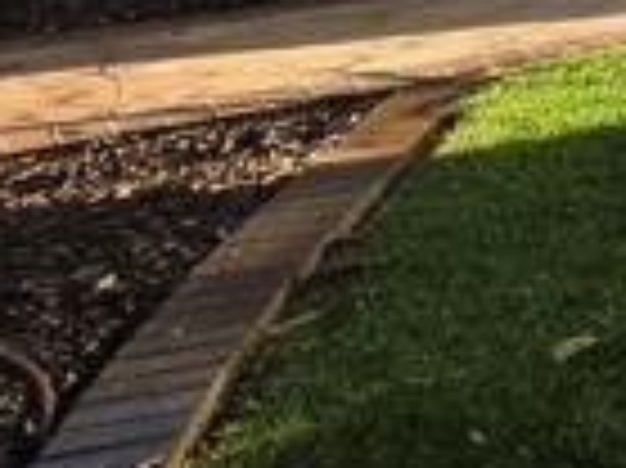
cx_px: 1828
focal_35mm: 96
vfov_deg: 14.4
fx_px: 1735
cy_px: -225
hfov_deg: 11.8
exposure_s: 1/1597
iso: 32
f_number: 1.9
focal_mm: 2.2
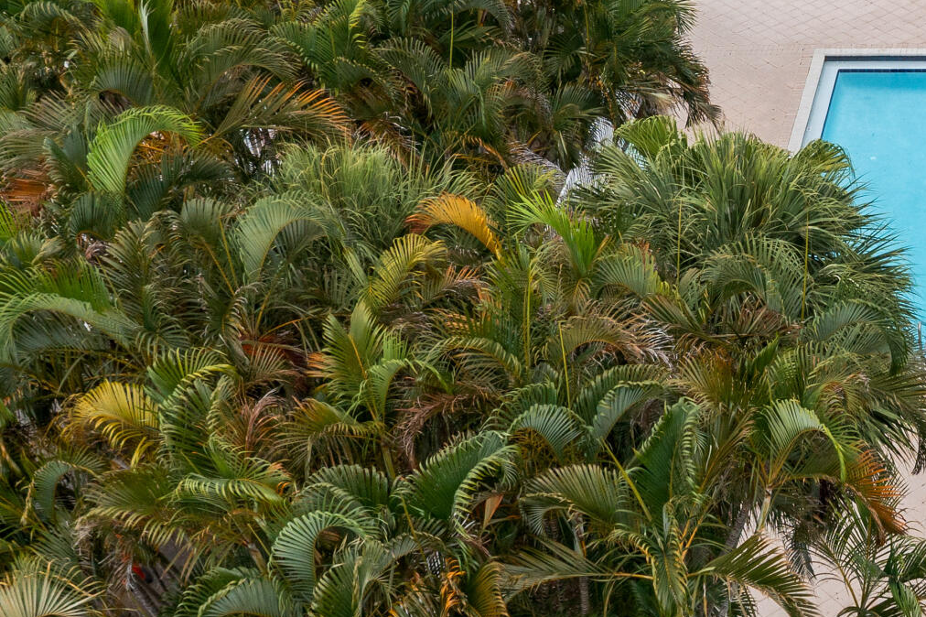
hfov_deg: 22.4
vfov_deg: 16.3
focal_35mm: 83
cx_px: 1131
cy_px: 108
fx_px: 2134
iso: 100
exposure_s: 1/200
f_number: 5
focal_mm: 10.26
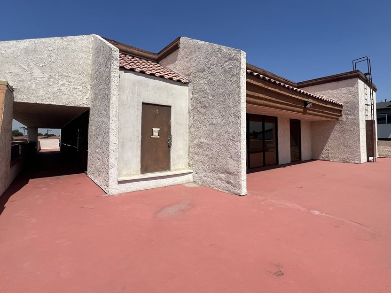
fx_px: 181
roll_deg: +0.6
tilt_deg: +2.5
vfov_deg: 77.8
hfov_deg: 94.1
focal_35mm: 16
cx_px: 219
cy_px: 130
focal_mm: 1.57
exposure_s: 1/2874
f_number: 1.8
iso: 32
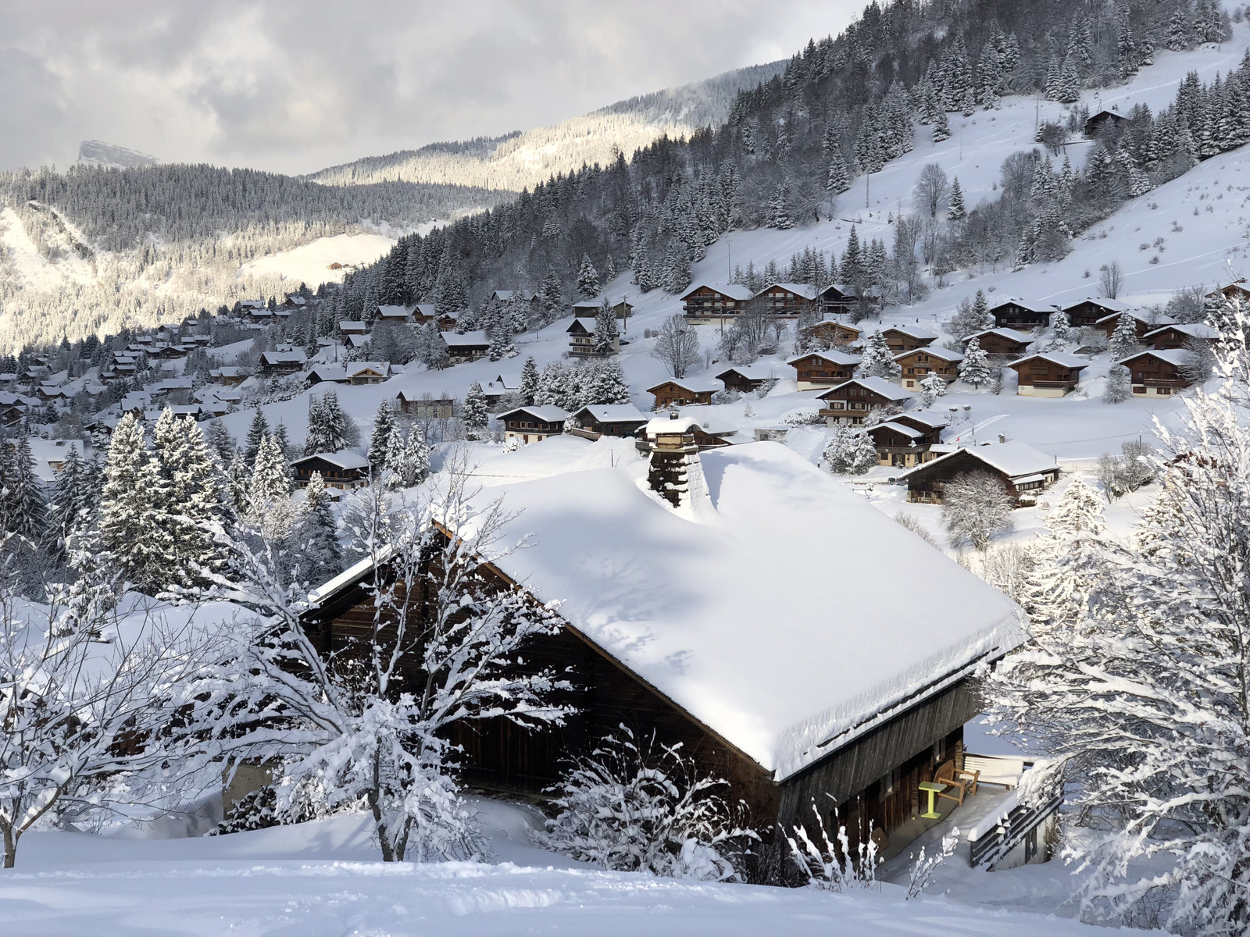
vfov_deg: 28.0
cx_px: 625
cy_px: 468
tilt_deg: -4.5
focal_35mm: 52
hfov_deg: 36.8
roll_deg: +0.1
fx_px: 1878
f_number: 2.4
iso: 16
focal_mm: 6
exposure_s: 1/1297
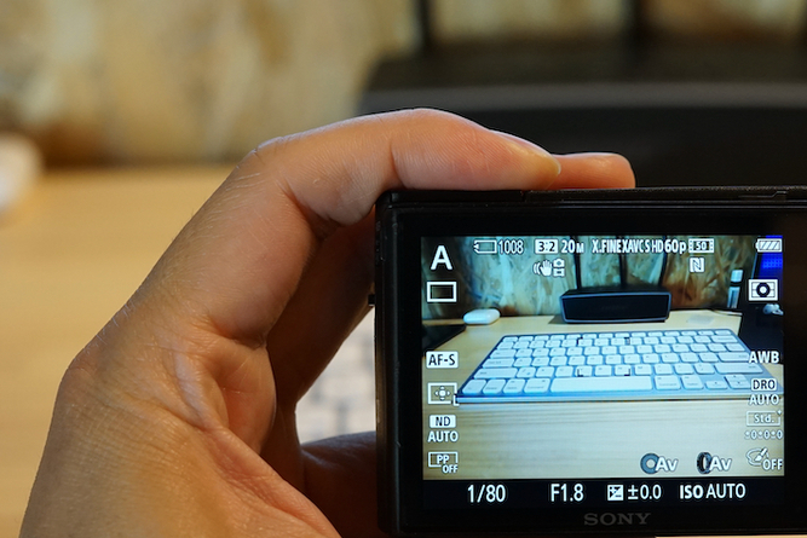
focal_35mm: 90
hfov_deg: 22.3
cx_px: 646
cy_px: 380
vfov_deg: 15.2
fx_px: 2018
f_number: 5.6
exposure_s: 1/60
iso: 1250
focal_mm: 50
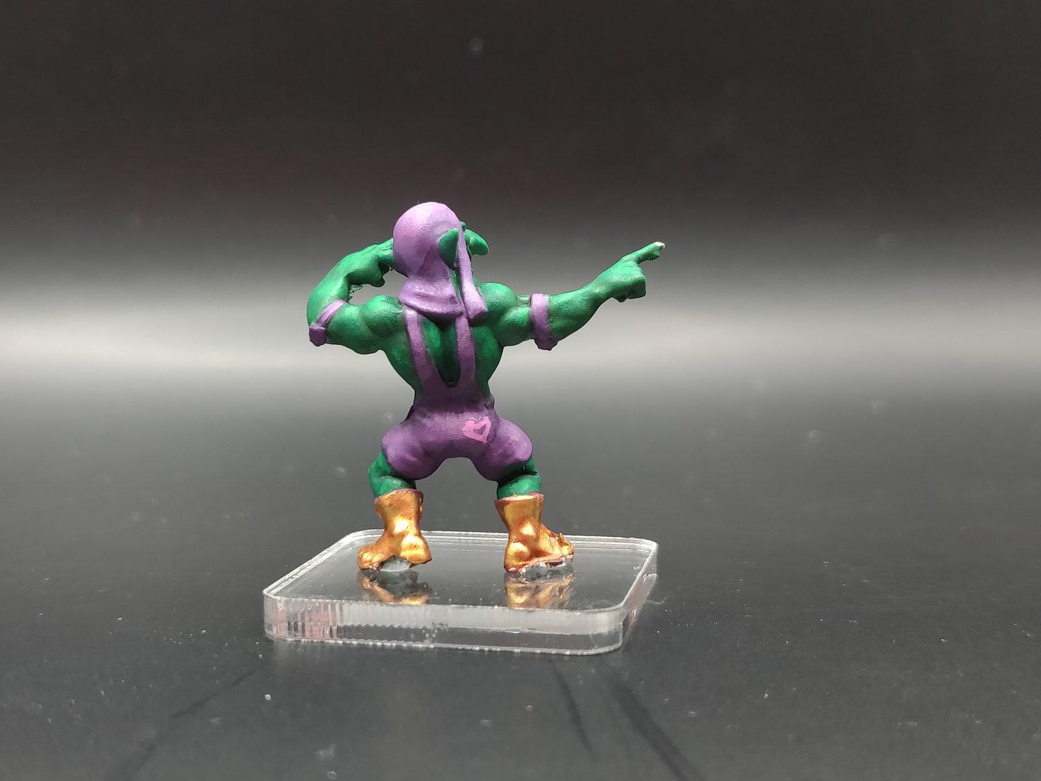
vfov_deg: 54.9
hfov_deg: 69.4
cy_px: 390
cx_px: 520
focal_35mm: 25
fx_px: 752
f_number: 1.7
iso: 400
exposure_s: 1/50
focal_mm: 4.25
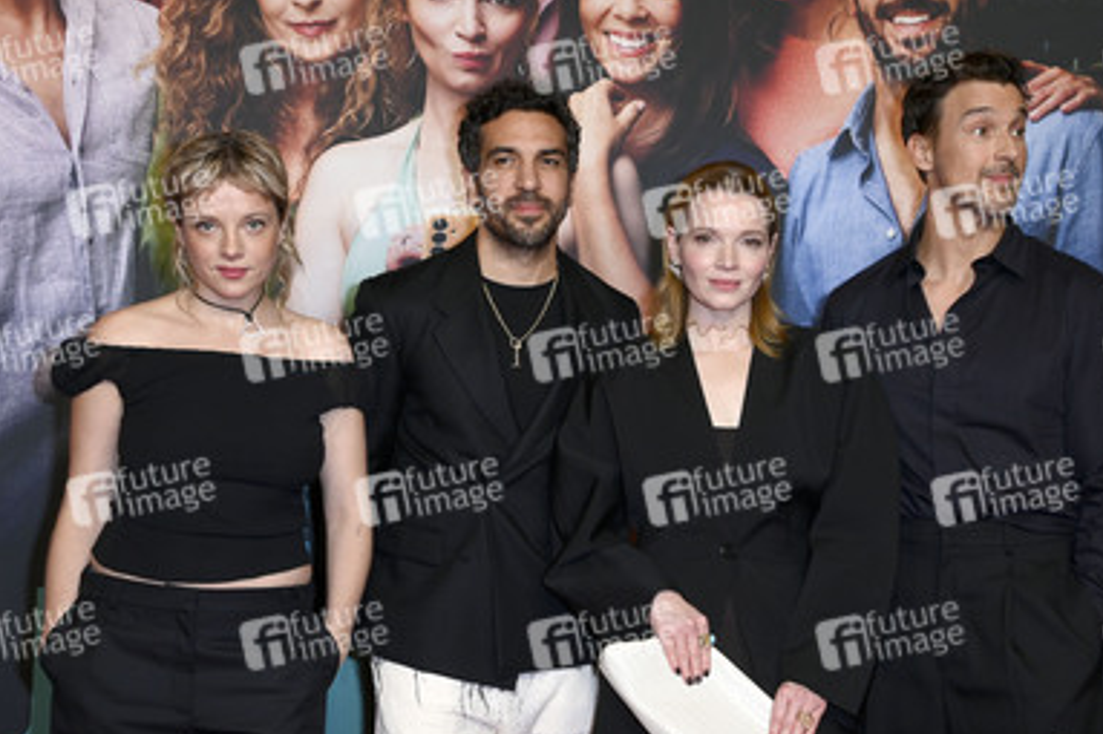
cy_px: 420
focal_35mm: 66
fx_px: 2021
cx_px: 641
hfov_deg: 30.5
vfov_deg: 20.6
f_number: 5.6
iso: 1250
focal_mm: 56
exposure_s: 1/250
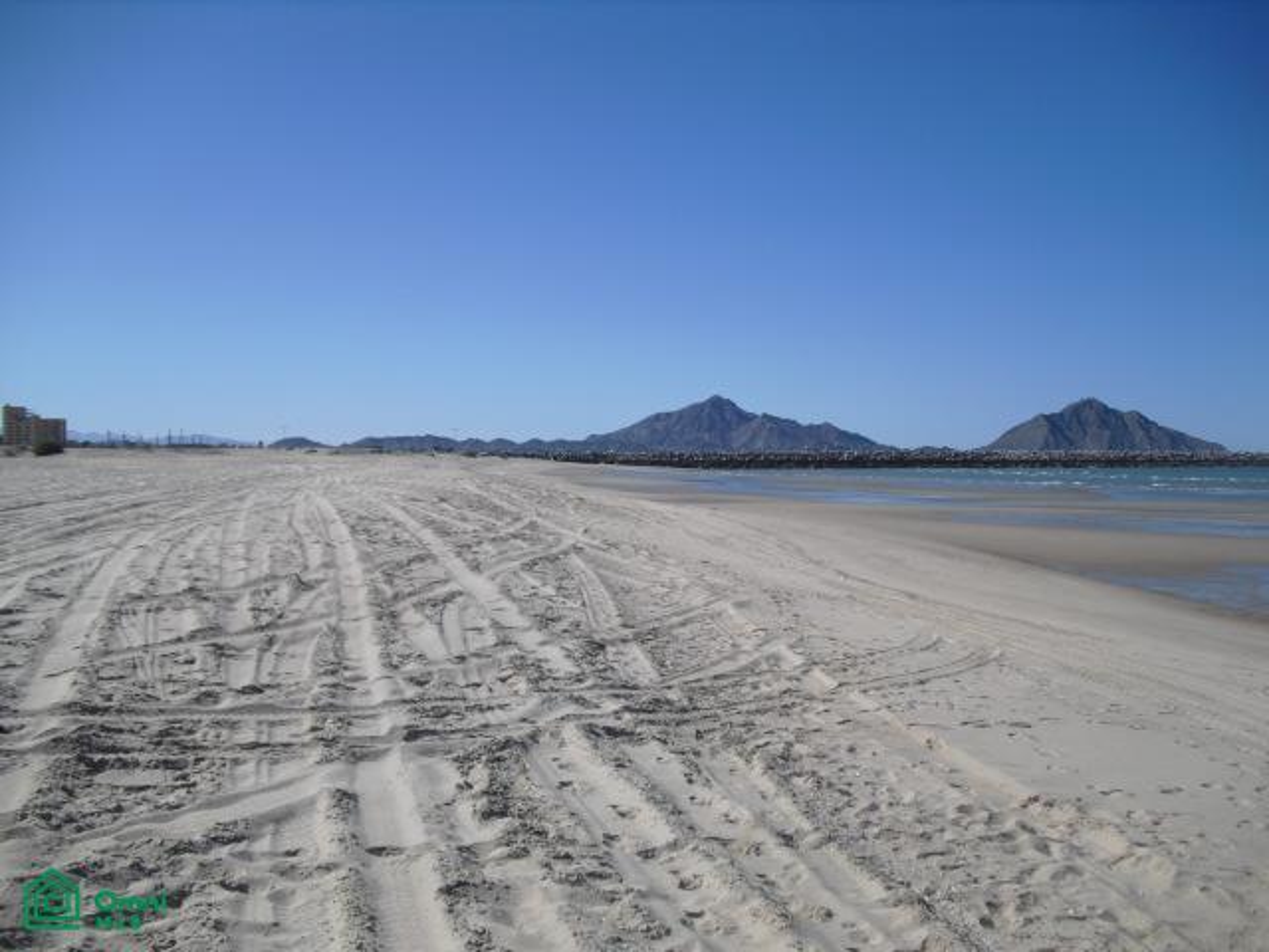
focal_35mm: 36
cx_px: 634
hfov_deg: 51.4
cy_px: 476
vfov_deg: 39.7
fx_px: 1320
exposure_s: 1/250
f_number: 7.8
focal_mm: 6.3
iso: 64
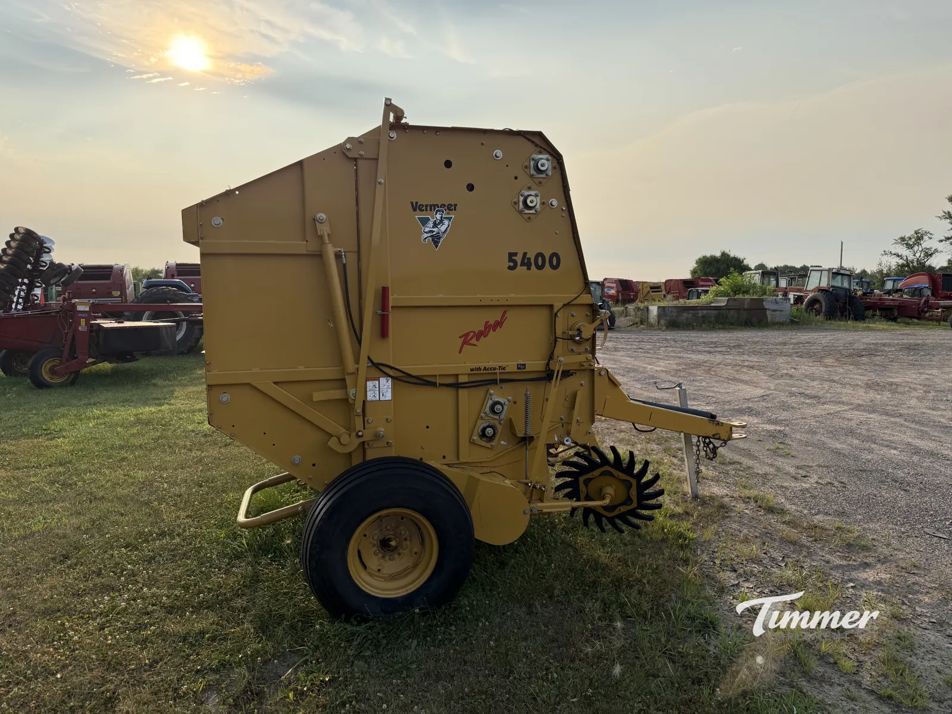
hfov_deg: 71.6
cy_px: 357
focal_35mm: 24
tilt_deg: -5.8
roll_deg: -1.2
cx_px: 476
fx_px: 660
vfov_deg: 56.8
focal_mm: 6.76
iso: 80
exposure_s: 1/4167
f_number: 1.78
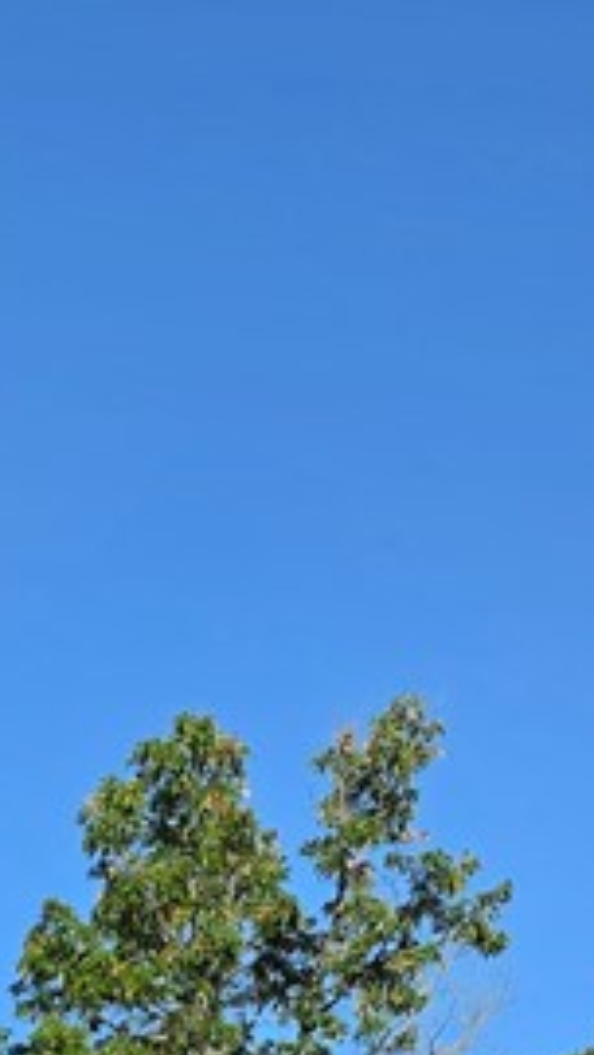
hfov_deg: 11.1
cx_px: -731
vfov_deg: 18.6
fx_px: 2658
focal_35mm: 95
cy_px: 1766
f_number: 1.4
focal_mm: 6.5
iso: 64
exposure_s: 1/5000
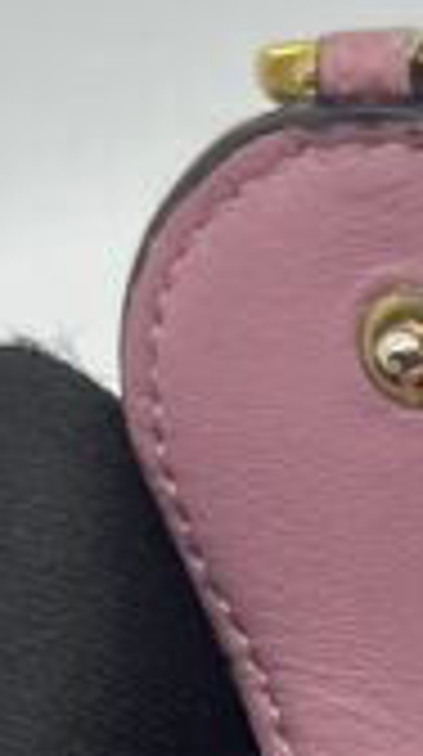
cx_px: 1004
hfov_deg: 6.6
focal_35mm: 173
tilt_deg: -55.7
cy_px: 1760
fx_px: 3464
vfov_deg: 10.8
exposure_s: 1/100
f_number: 1.5
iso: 50
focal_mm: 5.7
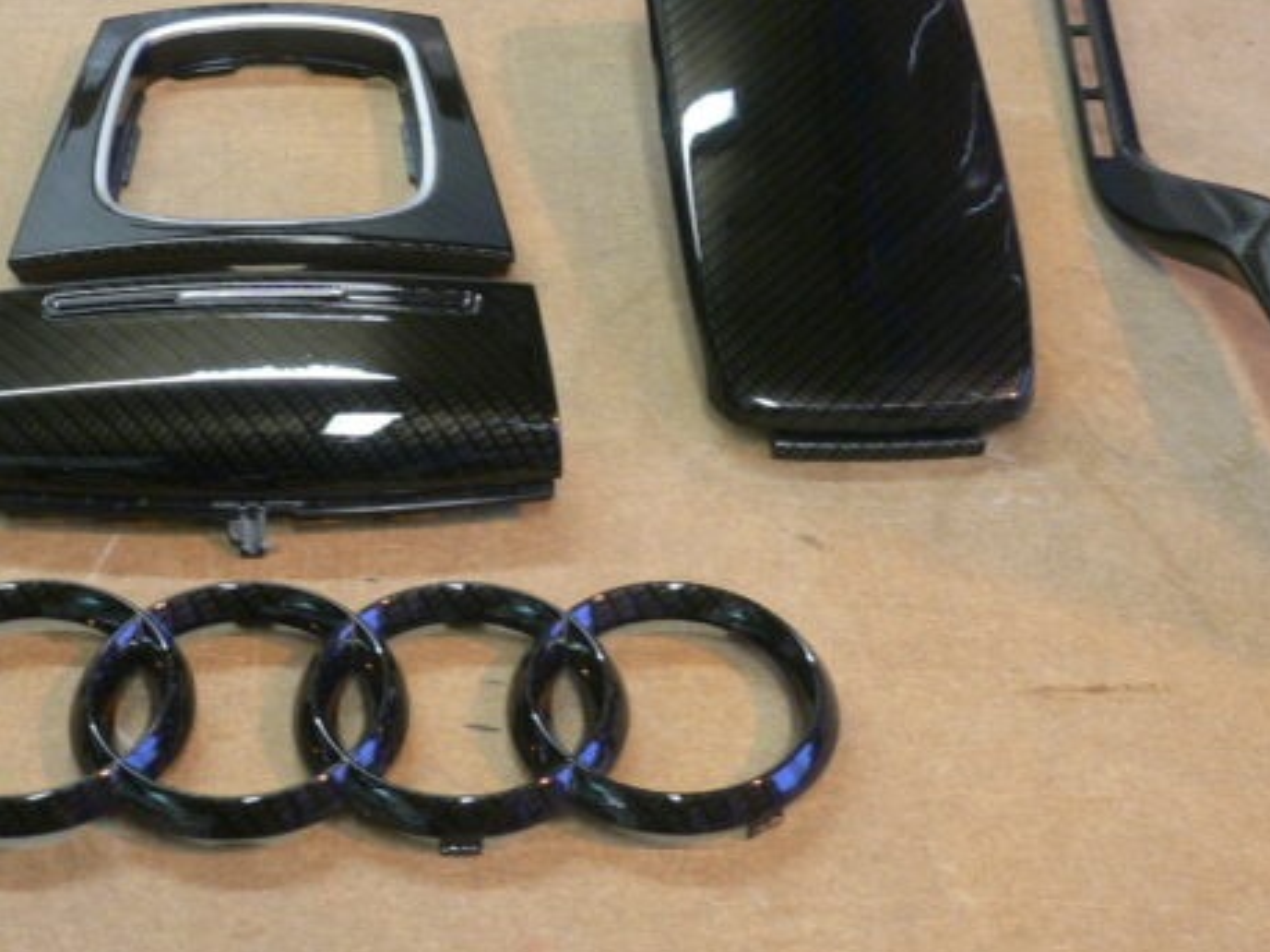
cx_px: 661
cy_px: 385
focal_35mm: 61
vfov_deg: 24.0
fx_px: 2237
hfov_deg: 31.7
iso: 150
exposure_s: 1/13
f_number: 2.8
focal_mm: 5.8
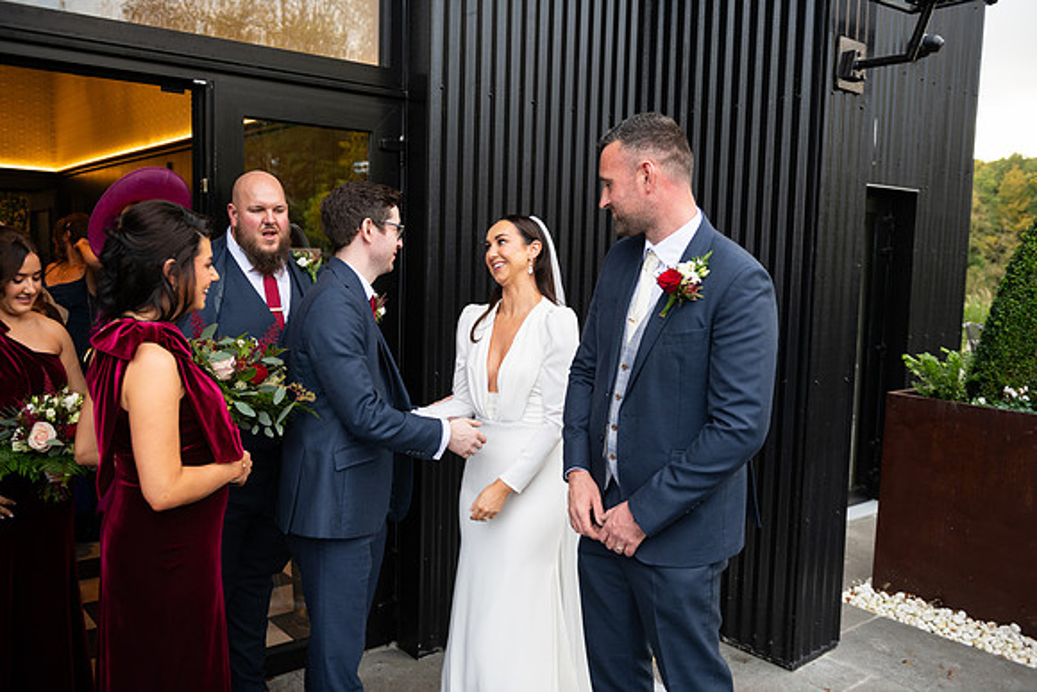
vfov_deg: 41.1
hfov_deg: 58.7
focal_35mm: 32
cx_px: 518
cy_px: 346
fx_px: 922
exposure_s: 1/160
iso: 320
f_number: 3.5
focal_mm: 32
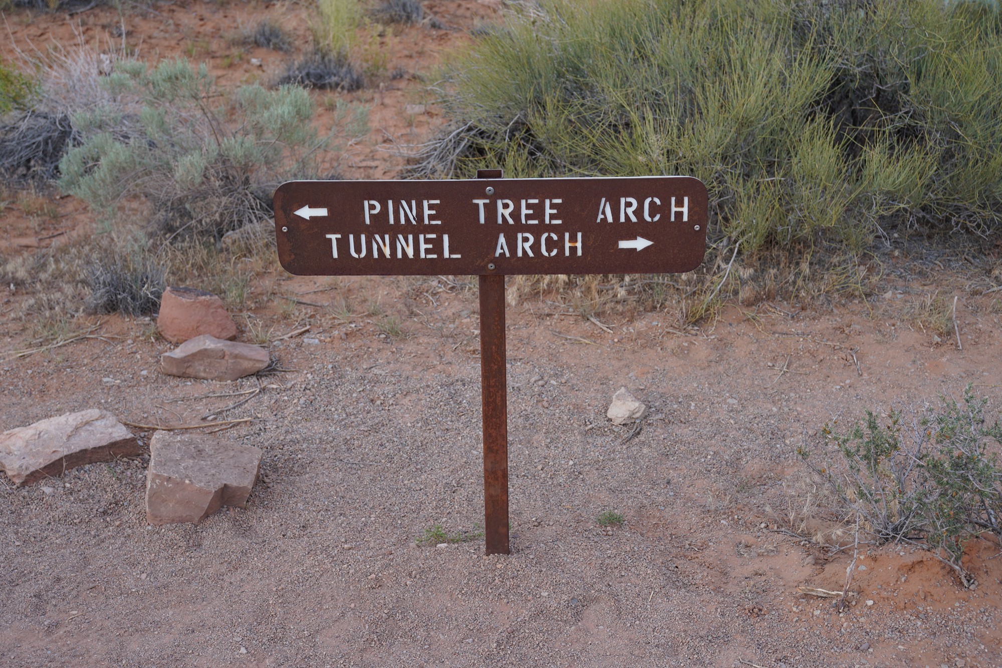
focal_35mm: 49
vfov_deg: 27.5
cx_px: 501
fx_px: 1364
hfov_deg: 40.3
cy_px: 334
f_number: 7.1
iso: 200
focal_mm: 49
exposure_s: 1/100
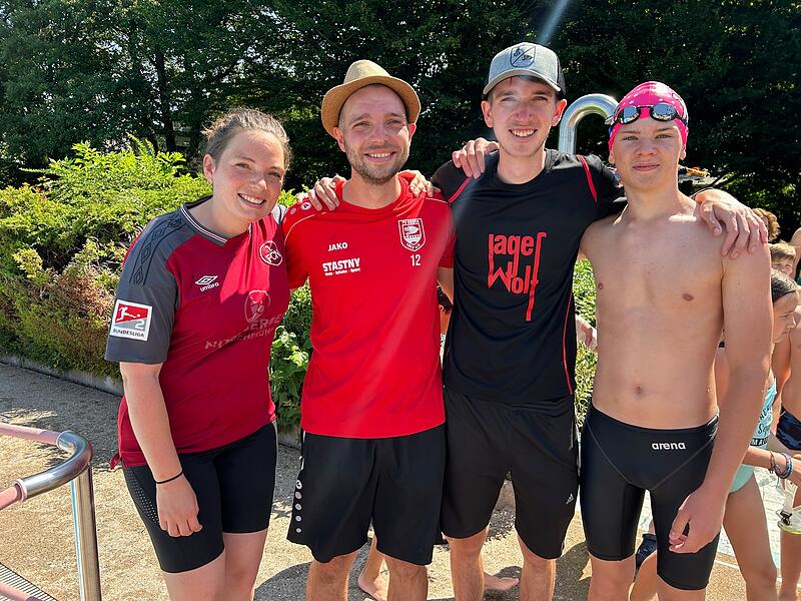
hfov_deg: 67.3
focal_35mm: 26
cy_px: 300
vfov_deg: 53.1
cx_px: 400
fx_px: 602
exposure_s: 1/1019
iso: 50
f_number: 1.5
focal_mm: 5.7
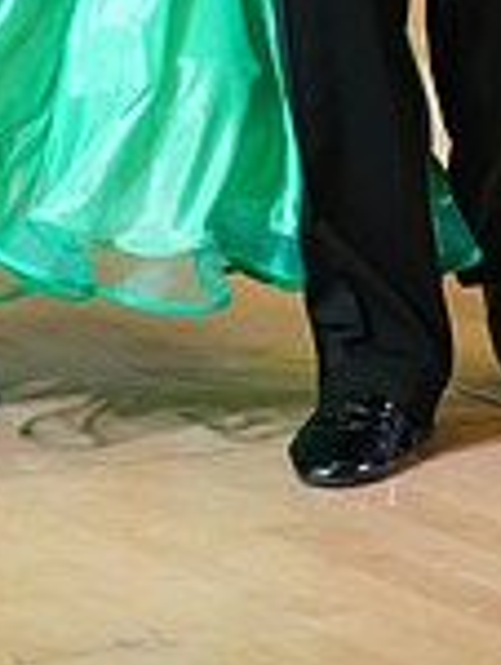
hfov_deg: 3.8
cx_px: 184
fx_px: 7505
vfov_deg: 5.0
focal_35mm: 390
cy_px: -439
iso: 2000
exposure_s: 1/400
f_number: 2.8
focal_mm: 105
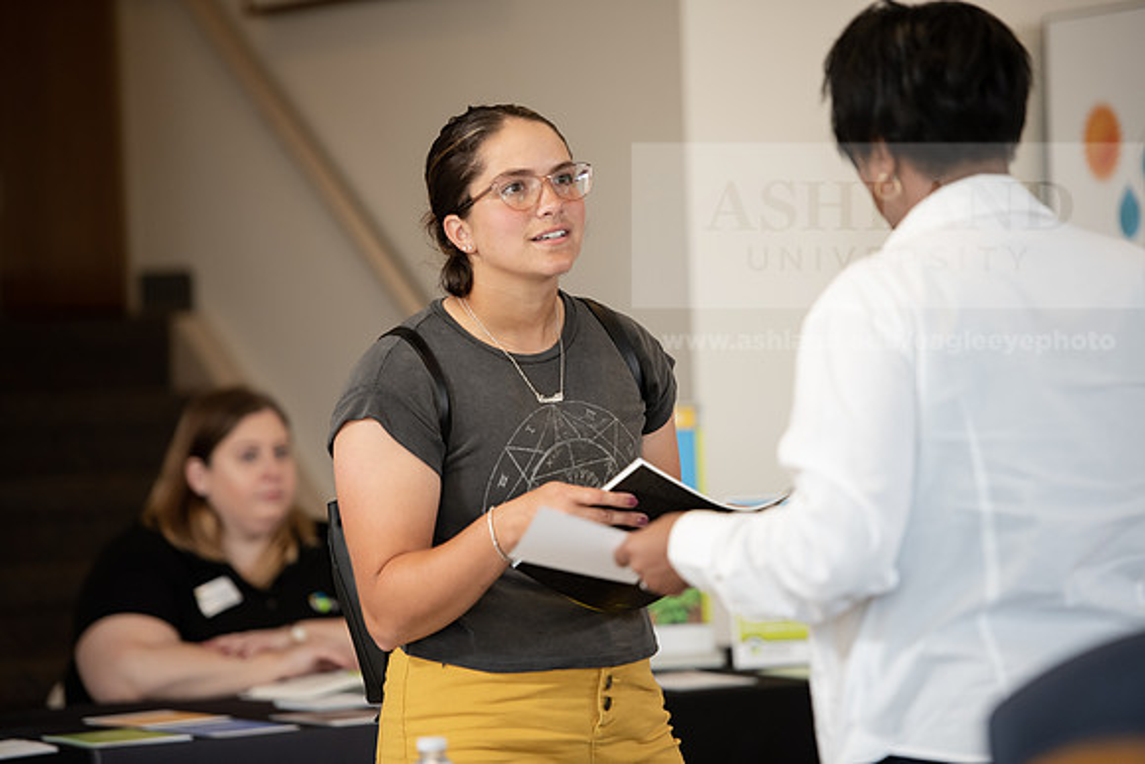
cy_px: 382
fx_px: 5249
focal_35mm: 165
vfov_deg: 8.3
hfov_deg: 12.4
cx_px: 572
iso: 1000
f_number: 3.2
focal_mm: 165
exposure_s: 1/200
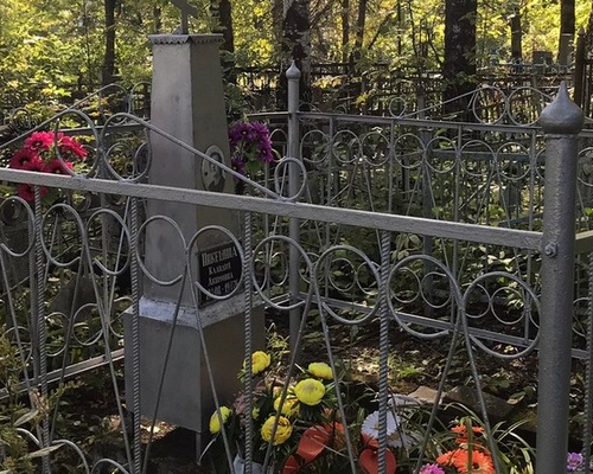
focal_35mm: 56
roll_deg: -3.4
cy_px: 154
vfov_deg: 27.0
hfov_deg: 33.6
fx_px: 983
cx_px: 317
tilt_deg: -6.4
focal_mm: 3.99
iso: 20
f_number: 1.8
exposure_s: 1/205
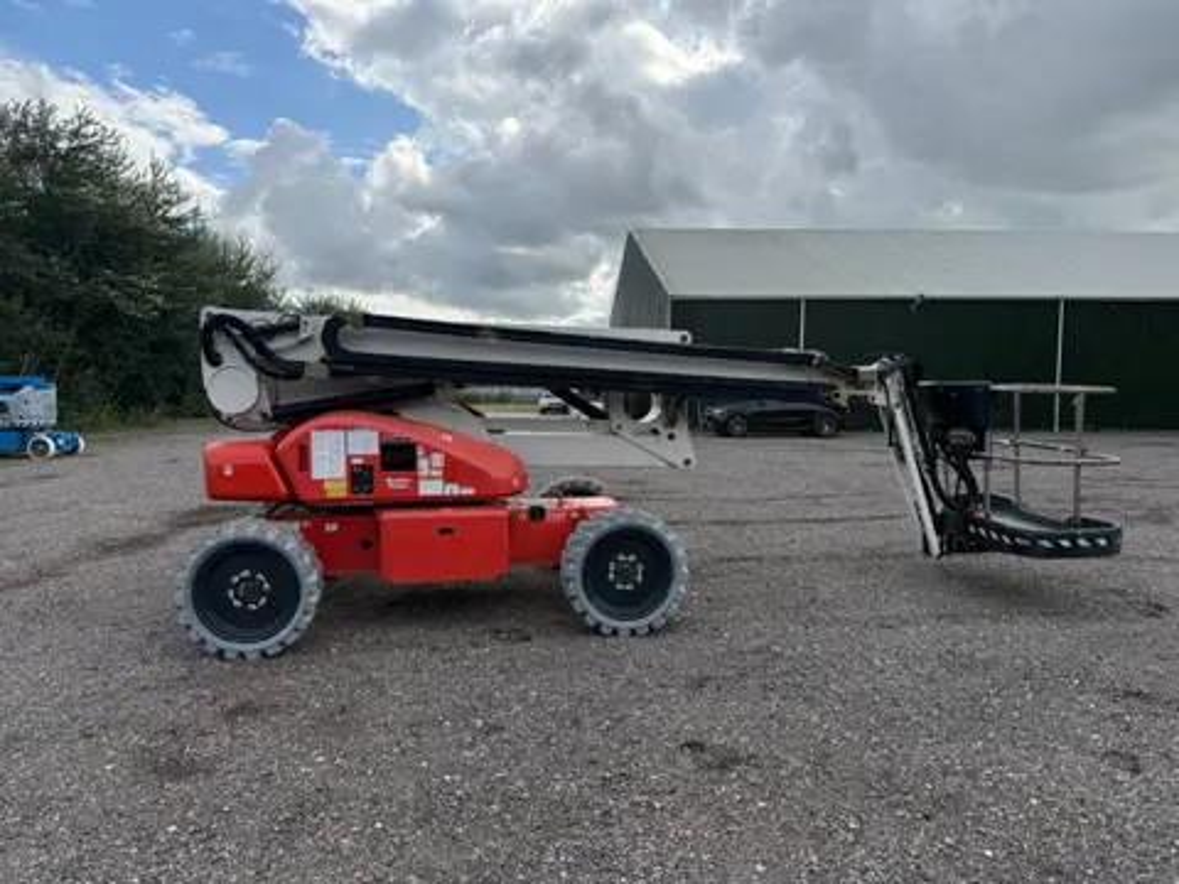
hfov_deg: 71.6
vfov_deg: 56.8
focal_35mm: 24
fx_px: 817
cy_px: 442
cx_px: 590
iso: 100
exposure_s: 1/3021
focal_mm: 6.76
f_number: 1.78
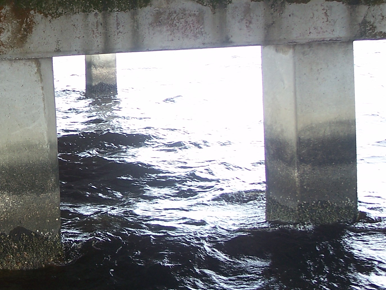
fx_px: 981
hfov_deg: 21.3
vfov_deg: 16.7
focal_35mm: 88
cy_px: 87
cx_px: -23
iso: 64
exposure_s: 1/100
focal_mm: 7.8
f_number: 2.8
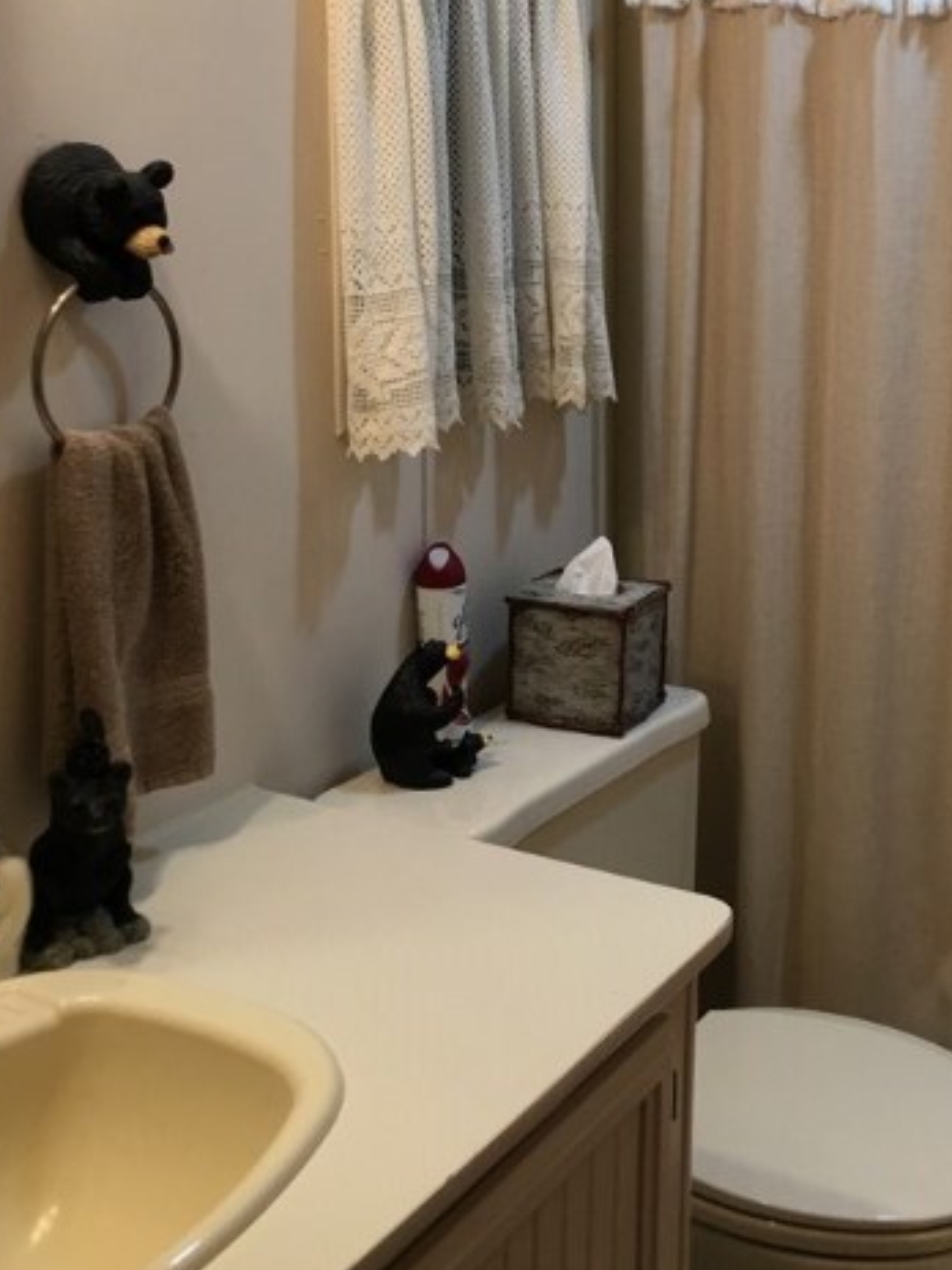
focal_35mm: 48
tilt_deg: -8.4
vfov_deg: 39.2
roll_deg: +1.9
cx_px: 662
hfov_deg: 30.0
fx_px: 1760
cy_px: 422
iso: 25
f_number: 2.2
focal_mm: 4.15
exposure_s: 1/15
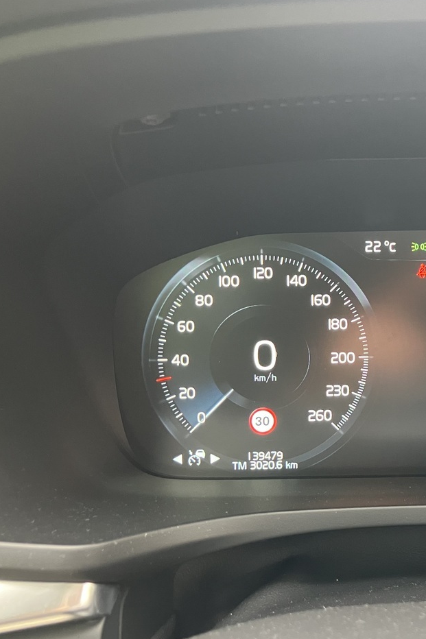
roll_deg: -0.3
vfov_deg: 43.6
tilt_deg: -16.4
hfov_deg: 27.6
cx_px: 453
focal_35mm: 45
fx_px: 799
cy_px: 330
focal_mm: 3.99
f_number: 1.8
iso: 160
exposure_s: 1/60
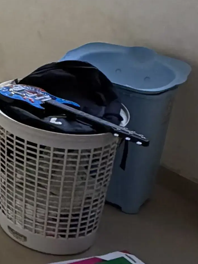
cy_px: -19
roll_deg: +3.2
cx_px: -255
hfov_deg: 13.5
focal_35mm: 85
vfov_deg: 21.9
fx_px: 648
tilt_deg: -14.6
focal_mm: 2.22
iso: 250
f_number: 2.2
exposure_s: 1/121
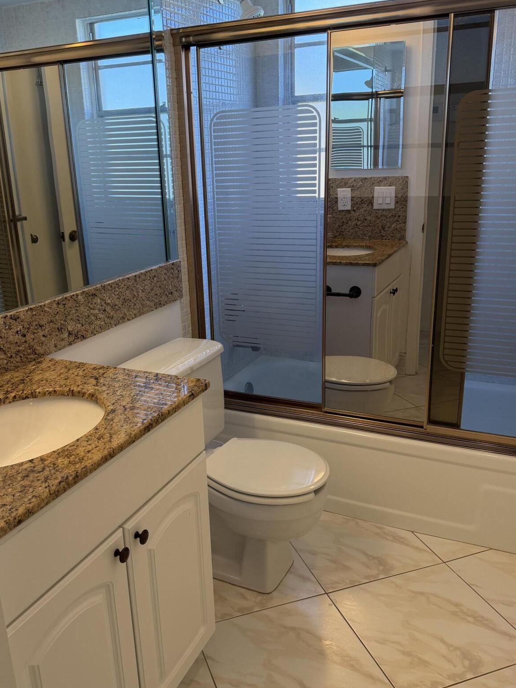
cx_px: 231
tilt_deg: -18.5
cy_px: 356
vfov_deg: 58.3
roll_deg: +1.6
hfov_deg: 45.4
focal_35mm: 31
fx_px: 616
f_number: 1.78
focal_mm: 6.76
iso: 125
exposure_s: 1/210
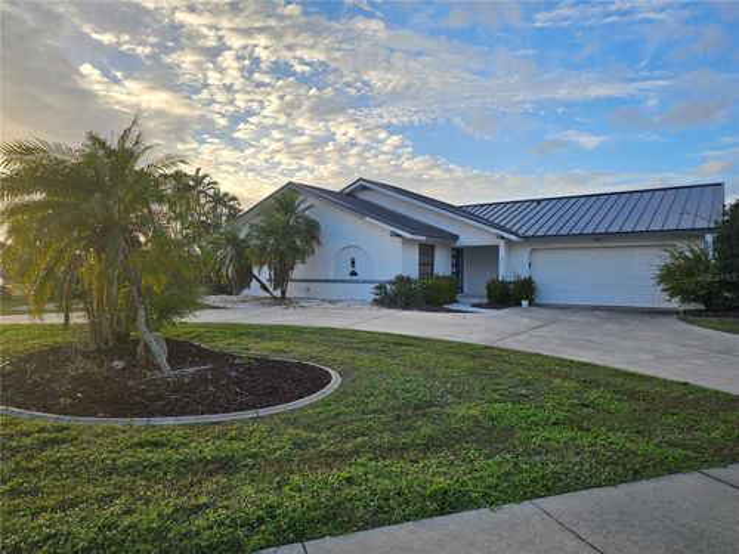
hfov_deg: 73.9
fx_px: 491
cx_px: 370
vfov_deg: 58.9
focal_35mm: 23
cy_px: 277
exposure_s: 1/319
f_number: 1.7
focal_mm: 6.3
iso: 10
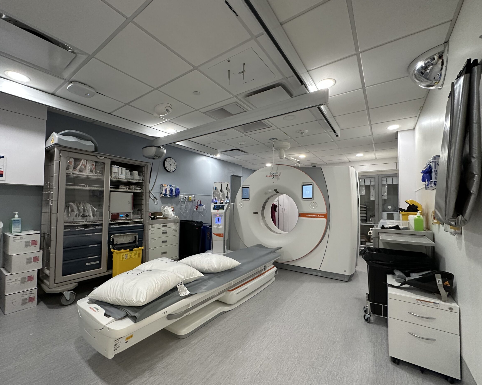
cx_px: 234
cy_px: 196
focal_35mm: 15
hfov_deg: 96.8
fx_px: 214
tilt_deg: +1.9
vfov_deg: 84.0
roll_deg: -0.6
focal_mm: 2.22
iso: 320
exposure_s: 1/120
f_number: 2.2
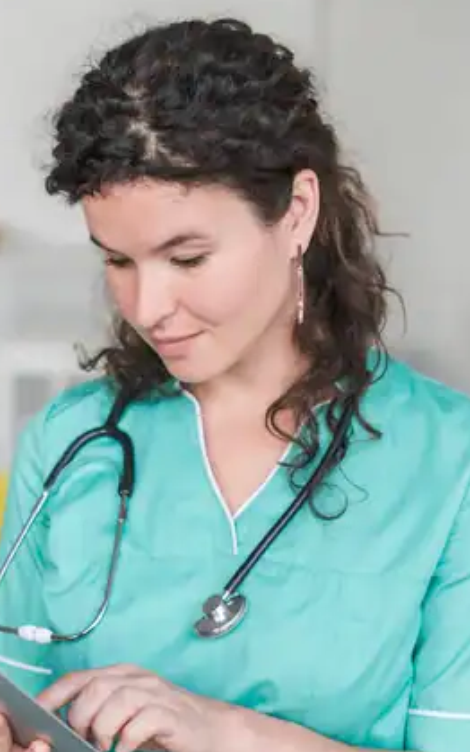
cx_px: 112
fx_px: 1782
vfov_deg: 23.6
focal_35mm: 87
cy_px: 536
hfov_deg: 15.0
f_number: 2.5
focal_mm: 50
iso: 400
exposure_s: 1/80
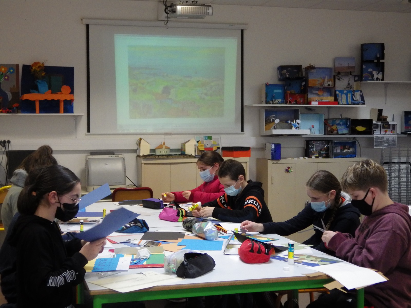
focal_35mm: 59
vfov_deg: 24.8
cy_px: 154
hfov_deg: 32.7
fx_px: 701
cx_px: 206
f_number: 4
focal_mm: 10.7
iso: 640
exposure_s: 1/60
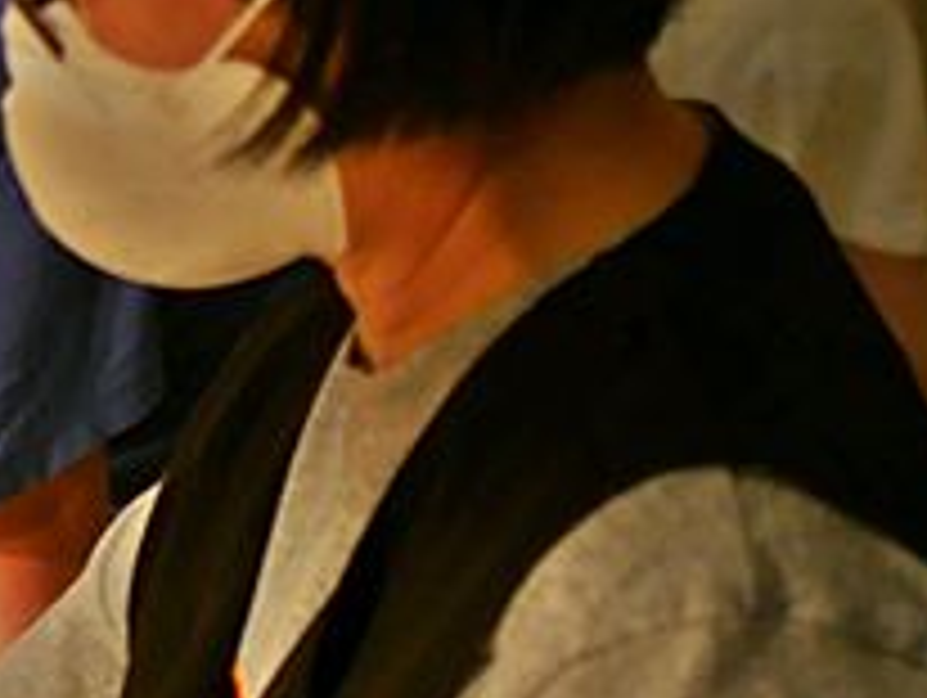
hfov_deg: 7.7
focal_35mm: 243
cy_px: 1106
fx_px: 6515
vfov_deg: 6.0
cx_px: -1080
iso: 200
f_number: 1.8
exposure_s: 1/160
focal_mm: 25
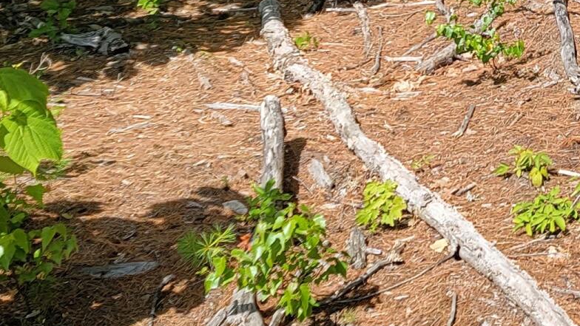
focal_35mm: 100
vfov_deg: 11.2
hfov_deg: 19.7
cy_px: -266
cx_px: 755
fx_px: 1538
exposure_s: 1/404
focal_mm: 6.7
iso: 16
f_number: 1.8
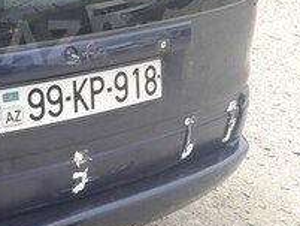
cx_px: -72
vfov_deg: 16.0
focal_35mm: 92
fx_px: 798
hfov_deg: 19.8
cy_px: 43
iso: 40
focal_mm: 3.7
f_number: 1.9
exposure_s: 1/530
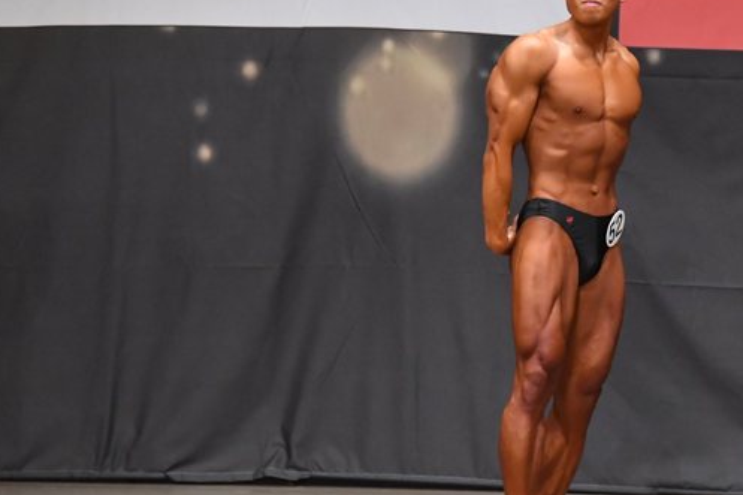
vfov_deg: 4.4
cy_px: 253
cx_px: 521
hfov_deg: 6.5
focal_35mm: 315
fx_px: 6499
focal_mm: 135
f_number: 5.6
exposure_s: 1/400
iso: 6400
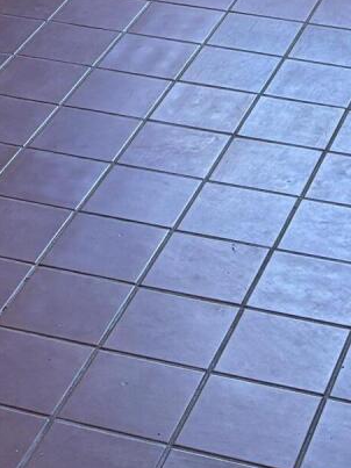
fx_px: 1745
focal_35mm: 129
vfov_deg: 13.7
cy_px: -366
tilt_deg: -11.8
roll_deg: +0.9
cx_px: 88
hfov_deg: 11.5
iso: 100
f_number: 1.6
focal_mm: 5.96
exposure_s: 1/60
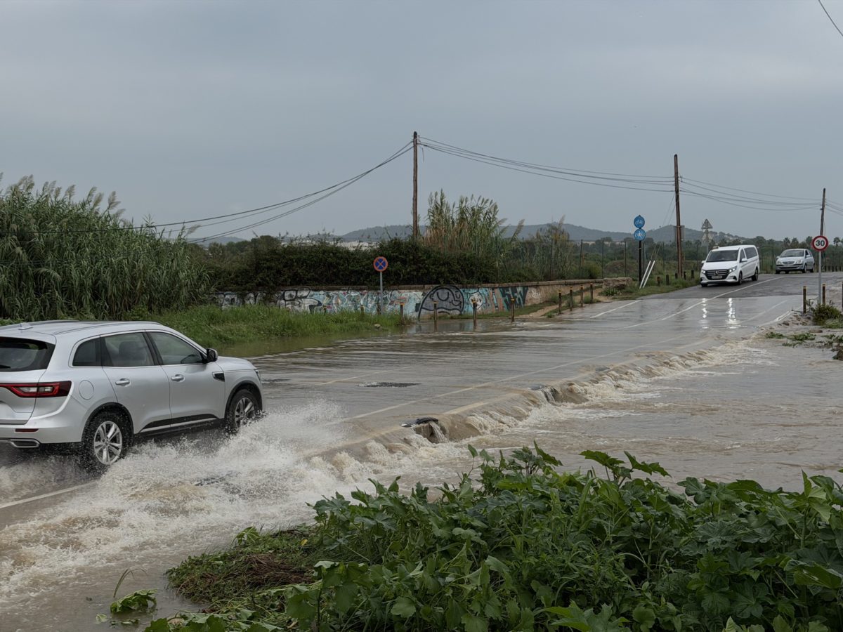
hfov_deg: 39.7
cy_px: 316
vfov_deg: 30.3
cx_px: 422
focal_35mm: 48
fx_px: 1169
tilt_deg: -4.2
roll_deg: +1.9
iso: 64
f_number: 1.78
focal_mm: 6.76
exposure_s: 1/5208
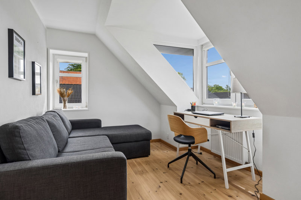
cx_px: 150
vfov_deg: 64.5
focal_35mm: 19
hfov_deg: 86.9
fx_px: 159
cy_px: 100
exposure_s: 1/160
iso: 400
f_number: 8
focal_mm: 19
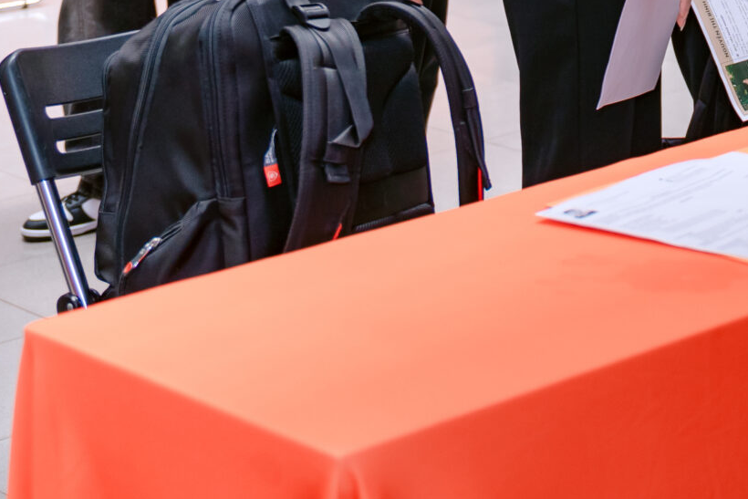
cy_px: -136
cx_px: 987
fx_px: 2140
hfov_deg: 18.4
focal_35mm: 103
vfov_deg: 12.9
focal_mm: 33
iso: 500
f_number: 3.2
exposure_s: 1/160
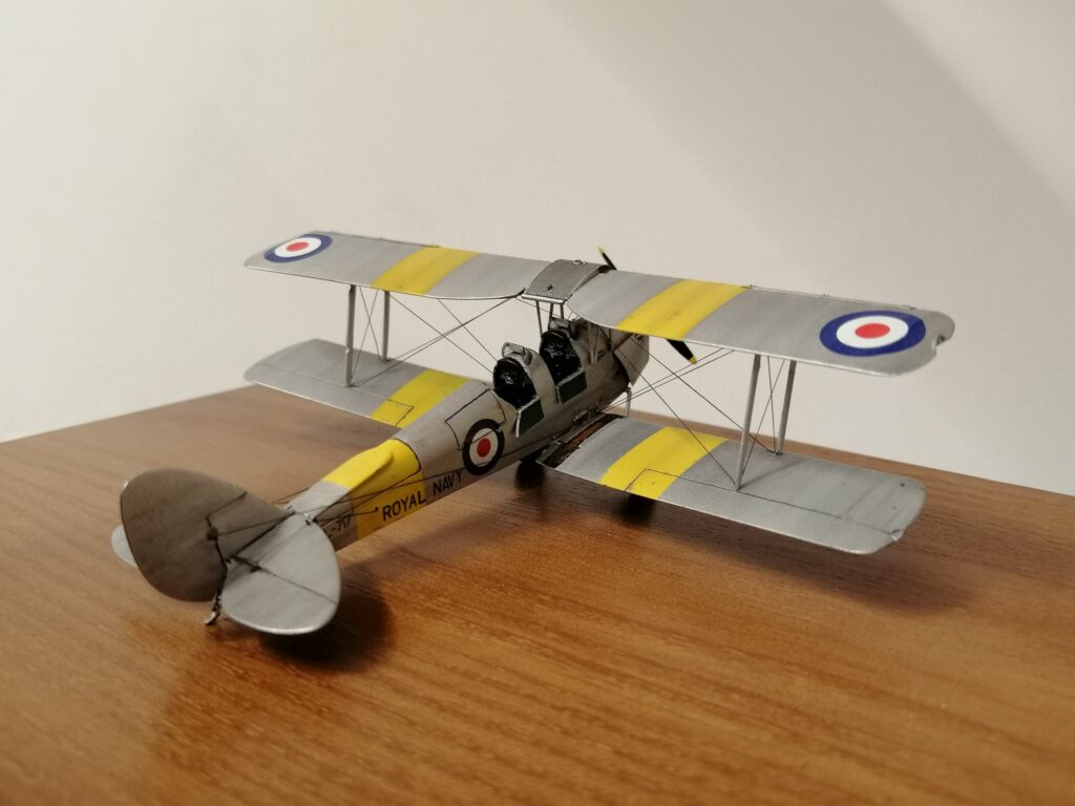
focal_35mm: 33
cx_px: 538
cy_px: 403
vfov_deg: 42.9
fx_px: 1025
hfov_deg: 55.4
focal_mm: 3.95
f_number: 1.8
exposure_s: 1/33.3
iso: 250
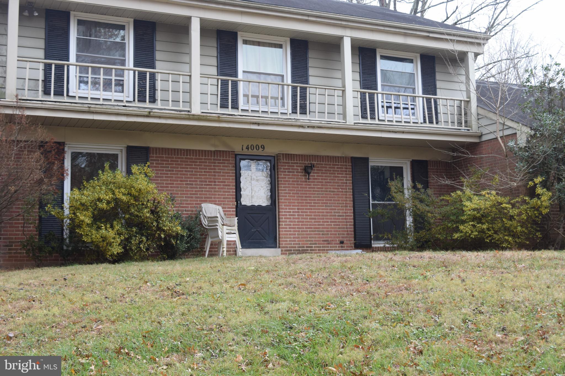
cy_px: 188
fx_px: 730
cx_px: 282
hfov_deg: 42.3
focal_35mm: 46
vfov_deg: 28.9
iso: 400
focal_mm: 31
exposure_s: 1/250
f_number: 8
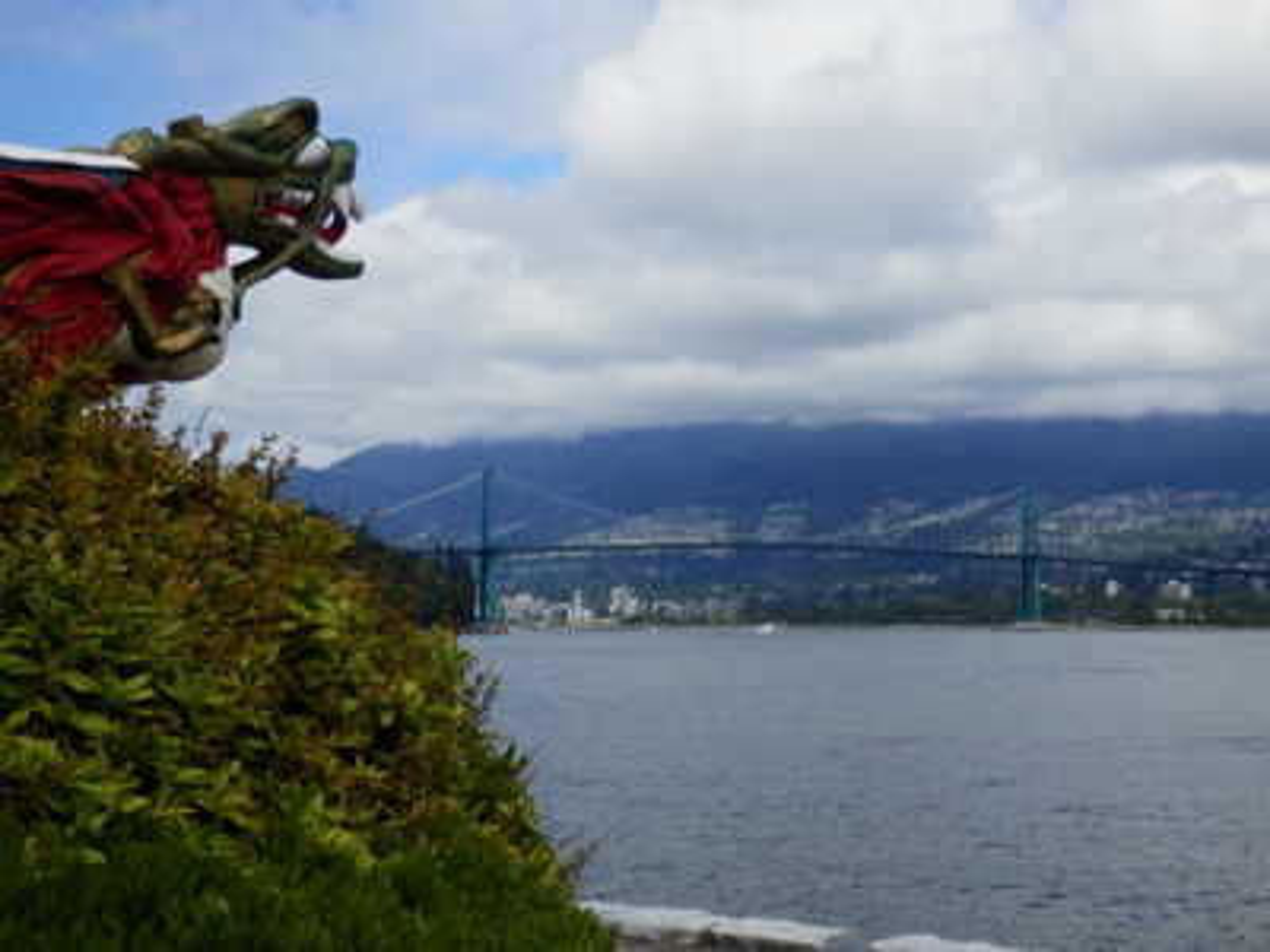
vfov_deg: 27.0
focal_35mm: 54
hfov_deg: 35.5
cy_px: 476
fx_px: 1981
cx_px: 635
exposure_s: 1/160
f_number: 11.6
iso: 80
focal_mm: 9.8
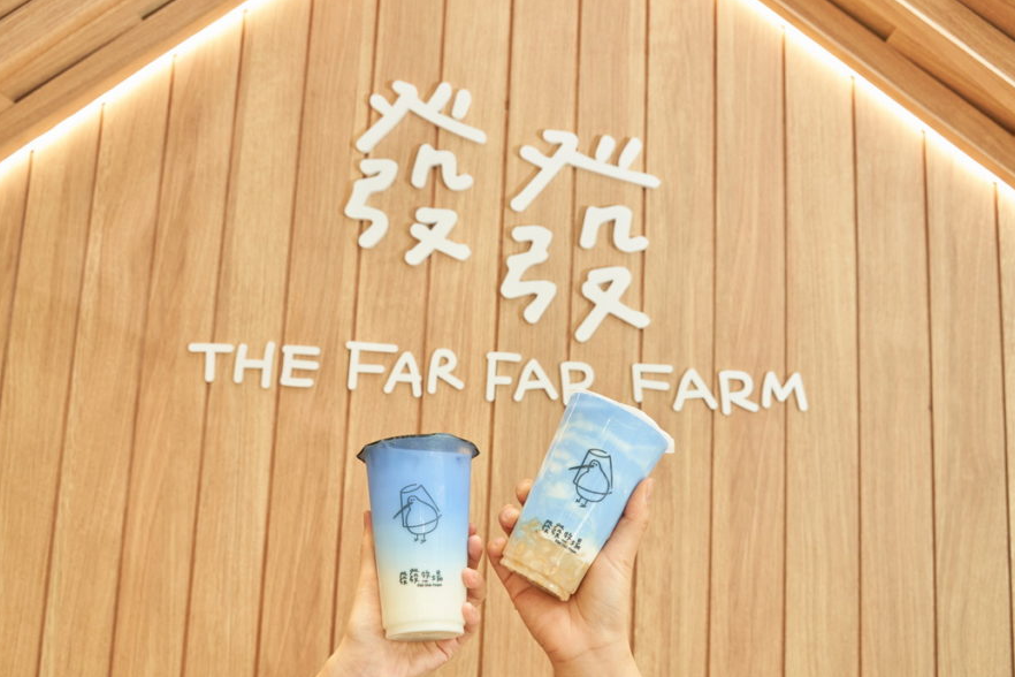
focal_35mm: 36
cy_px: 308
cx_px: 490
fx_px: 1015
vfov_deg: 36.8
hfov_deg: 53.1
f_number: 5.6
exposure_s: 1/125
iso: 1000
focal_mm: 31
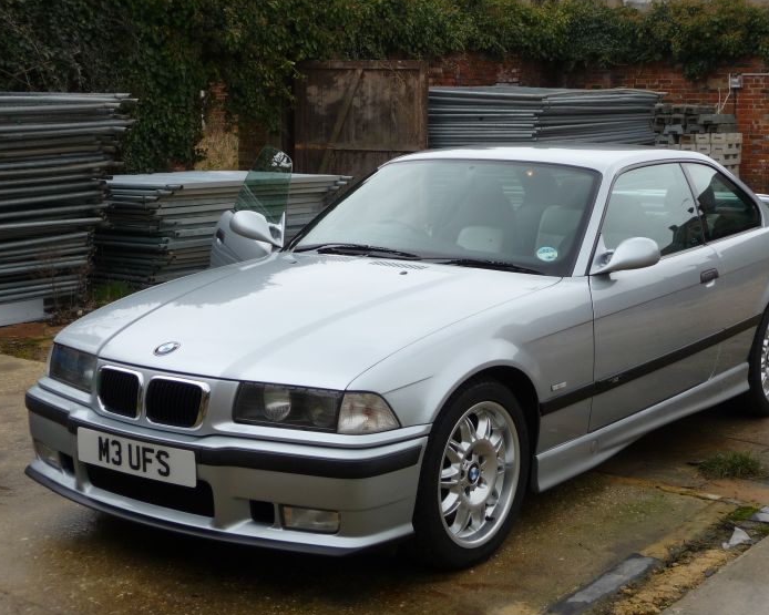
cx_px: 433
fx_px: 1229
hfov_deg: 34.7
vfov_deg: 28.1
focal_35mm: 54
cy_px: 287
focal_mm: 8
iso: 100
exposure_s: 1/160
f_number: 4.2
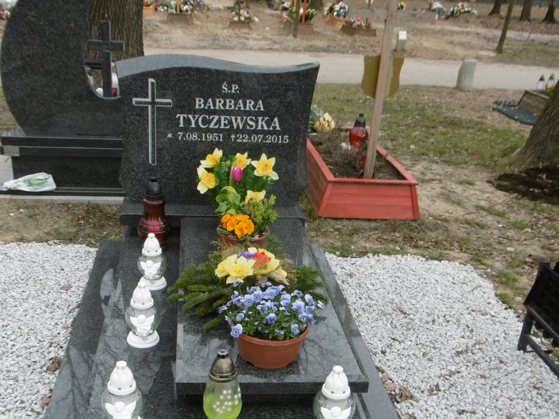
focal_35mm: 39
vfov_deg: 36.2
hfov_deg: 47.7
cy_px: 303
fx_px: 630
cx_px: 238
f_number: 3.1
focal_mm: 4.3
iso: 100
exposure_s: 1/400
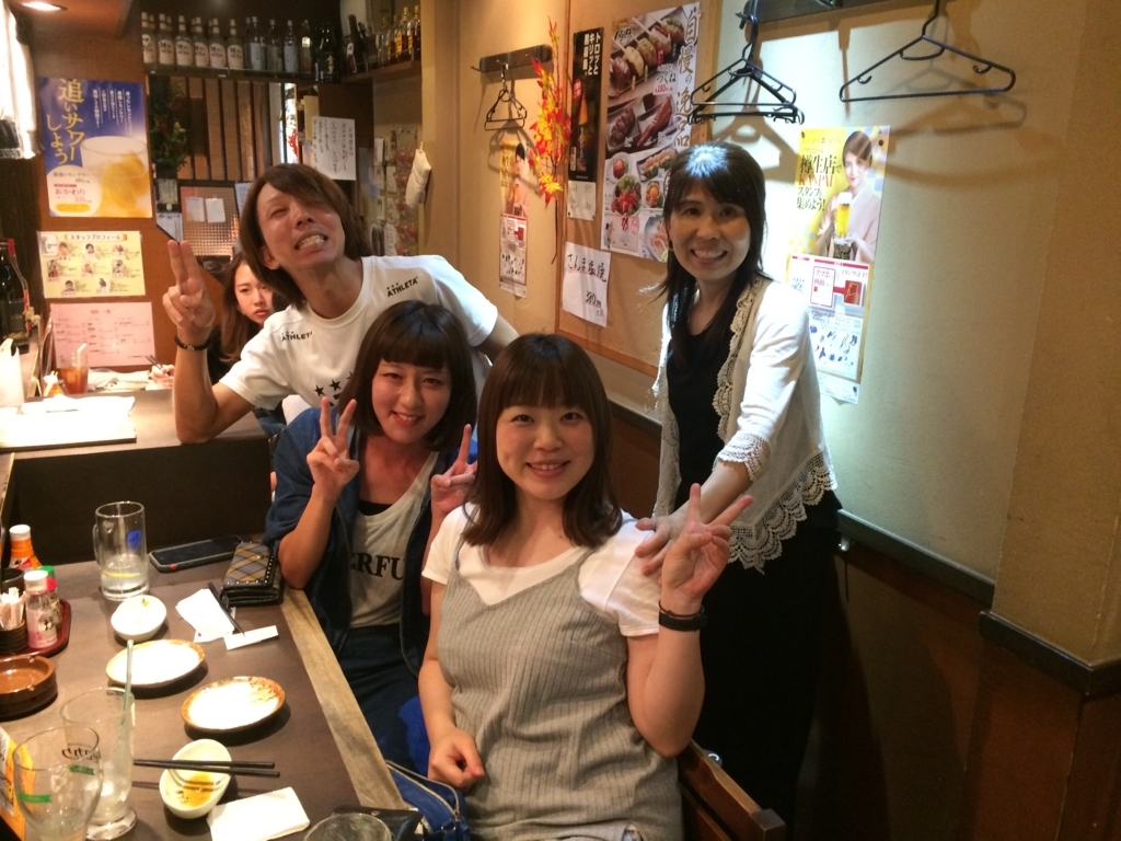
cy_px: 420
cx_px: 560
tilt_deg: -18.1
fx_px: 939
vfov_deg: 48.2
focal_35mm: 29
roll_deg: -1.5
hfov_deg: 61.7
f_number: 2.2
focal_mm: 4.15
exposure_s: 1/17
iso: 320
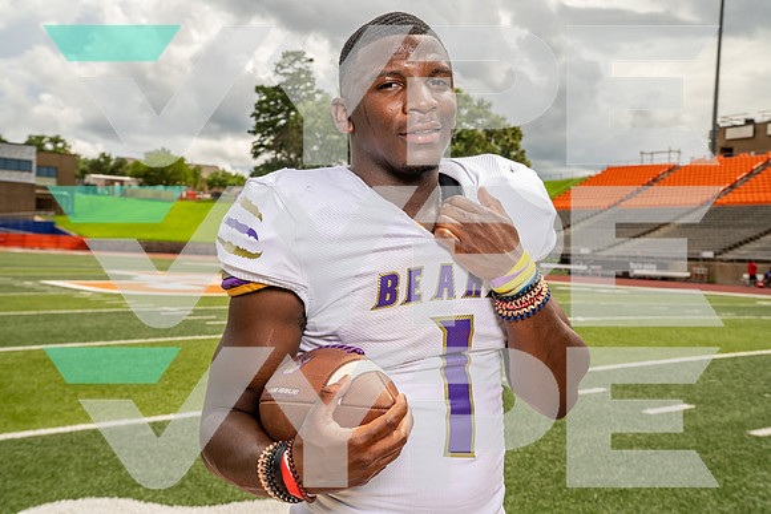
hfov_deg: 48.4
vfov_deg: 33.4
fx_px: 857
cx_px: 386
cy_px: 257
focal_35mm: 40
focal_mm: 40
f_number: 8
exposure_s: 1/160
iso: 100
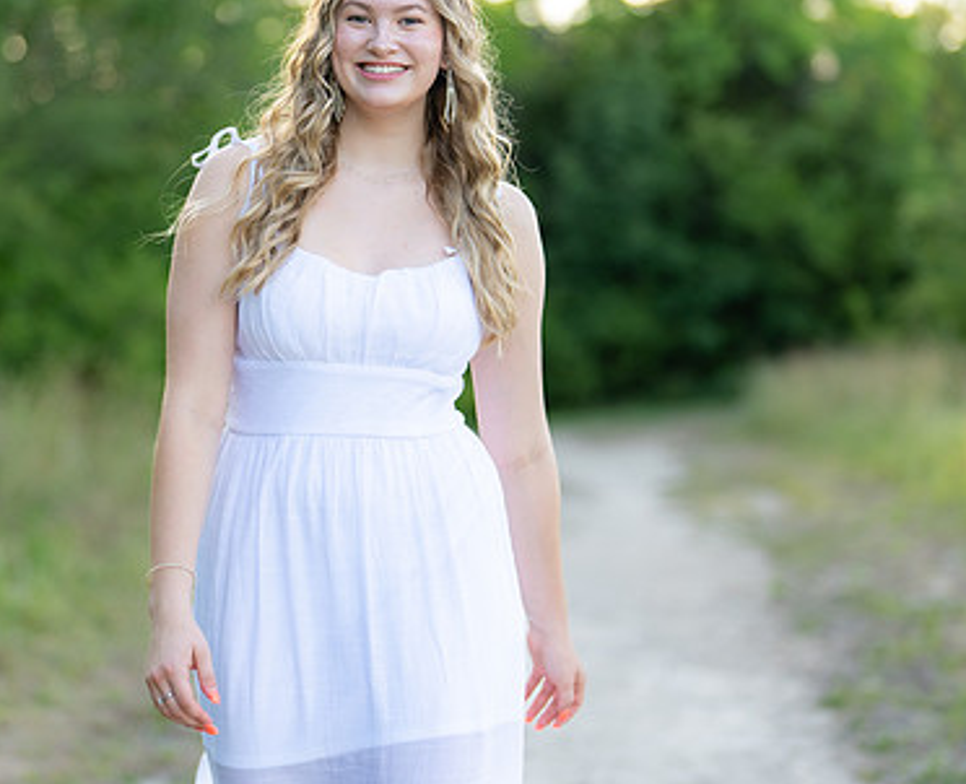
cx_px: 409
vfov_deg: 16.5
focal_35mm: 94
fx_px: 2703
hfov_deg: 20.2
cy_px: 301
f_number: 1.2
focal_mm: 50
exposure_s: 1/1000
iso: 100
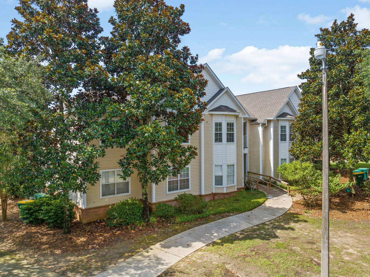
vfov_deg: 56.8
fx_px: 256
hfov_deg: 71.6
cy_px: 138
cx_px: 185
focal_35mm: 24
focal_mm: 12.29
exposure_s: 1/640
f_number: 2.8
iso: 140
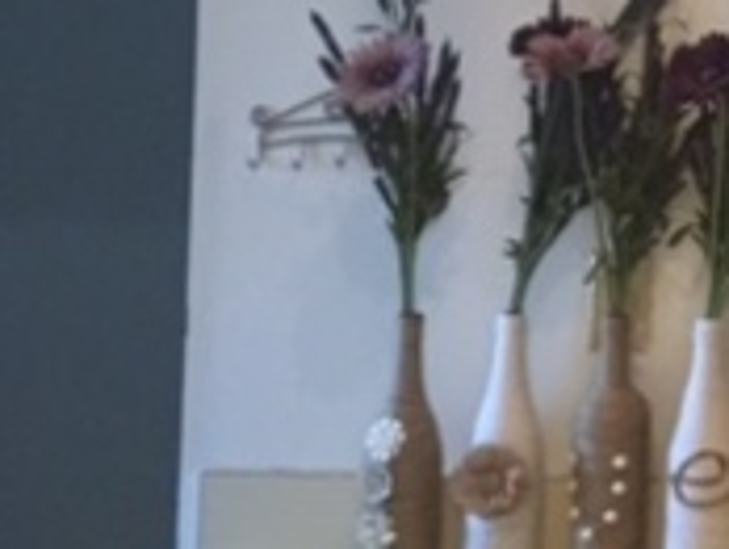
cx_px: 1376
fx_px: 2341
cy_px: -8
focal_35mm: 111
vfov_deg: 13.2
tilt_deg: +2.8
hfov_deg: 15.0
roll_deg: -1.6
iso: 160
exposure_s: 1/30
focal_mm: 4.15
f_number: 2.2
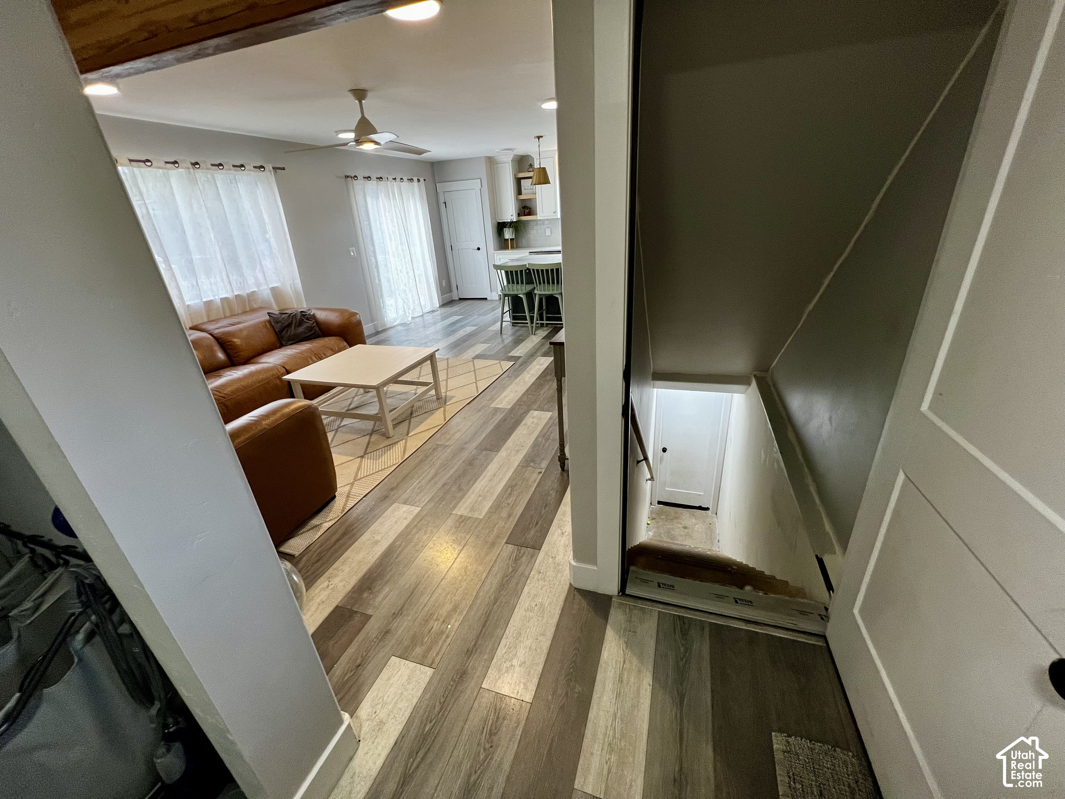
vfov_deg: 89.9
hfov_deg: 106.2
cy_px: 400
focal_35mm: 13
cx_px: 532
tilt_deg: -24.7
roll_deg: +4.5
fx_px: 400
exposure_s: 1/95
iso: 250
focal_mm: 1.57
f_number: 1.8
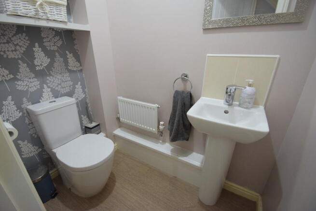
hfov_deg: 100.4
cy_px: 106
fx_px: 132
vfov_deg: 77.4
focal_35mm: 15
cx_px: 158
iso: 1400
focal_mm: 10
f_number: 3.5
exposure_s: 1/60
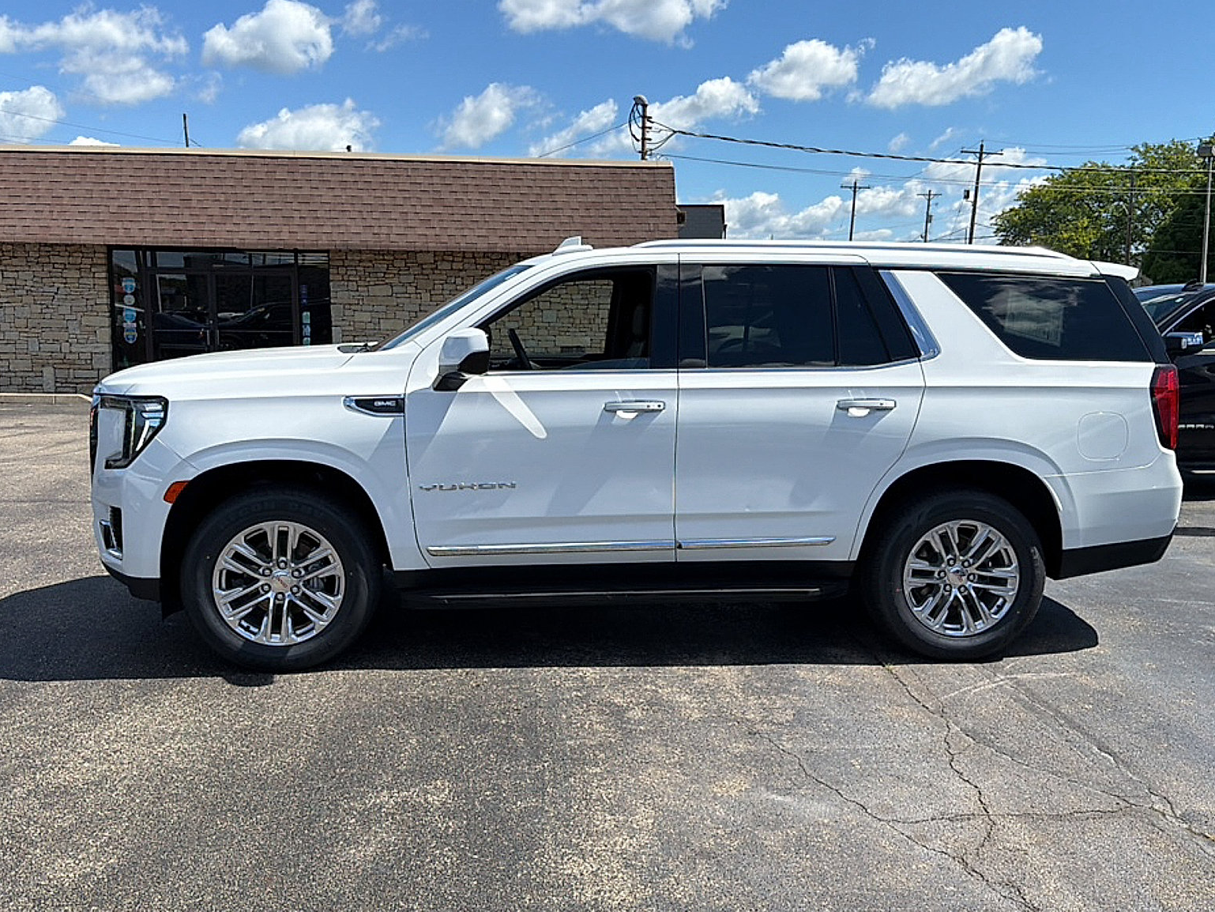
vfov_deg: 53.1
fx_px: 913
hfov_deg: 67.3
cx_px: 604
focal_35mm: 26
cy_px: 443
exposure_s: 1/5319
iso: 80
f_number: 1.78
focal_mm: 6.76
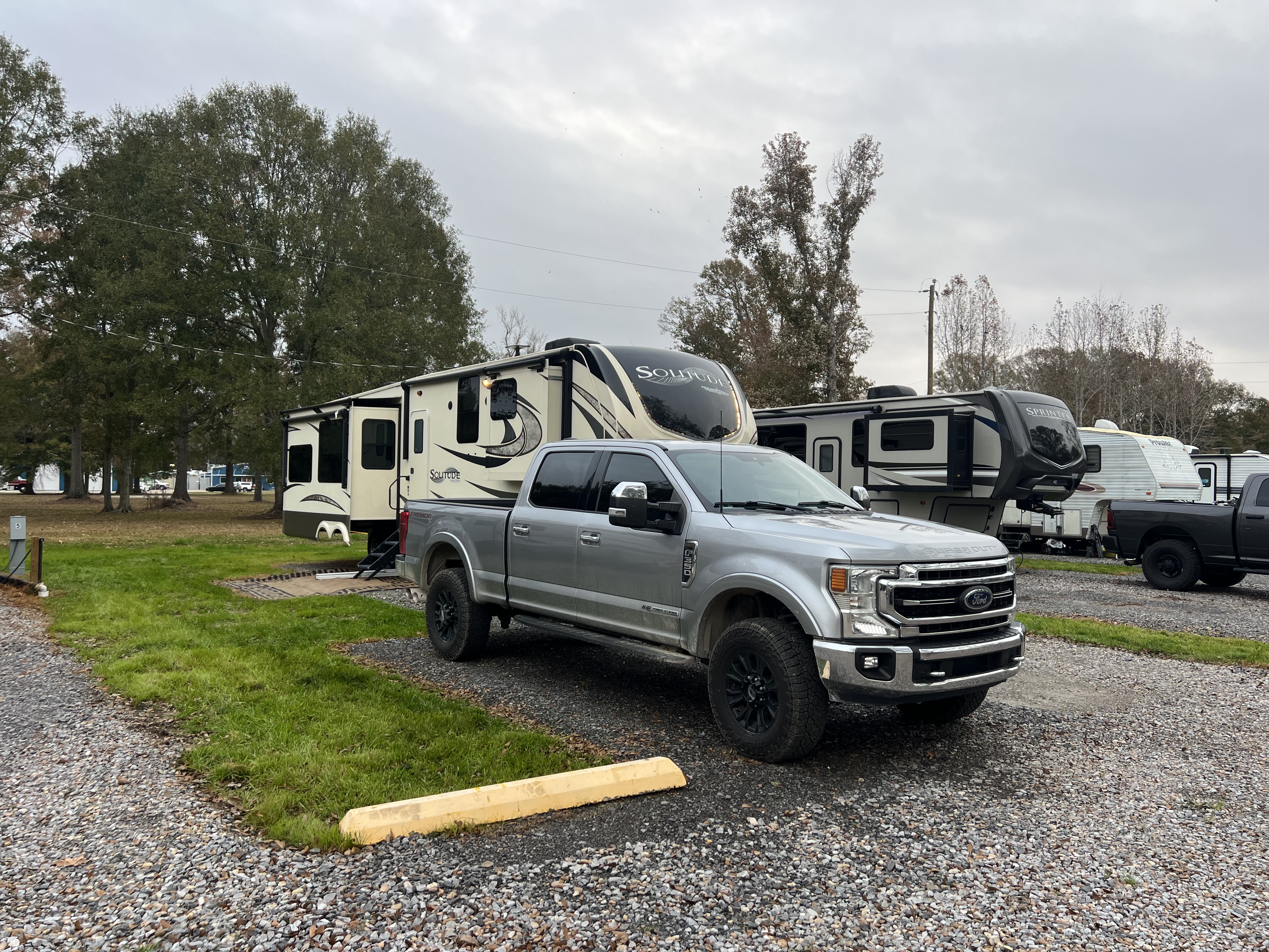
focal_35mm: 26
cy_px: 476
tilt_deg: +0.6
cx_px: 634
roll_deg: -0.7
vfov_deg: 53.1
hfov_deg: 67.3
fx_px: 953
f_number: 1.5
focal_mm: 5.7
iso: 32
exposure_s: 1/121
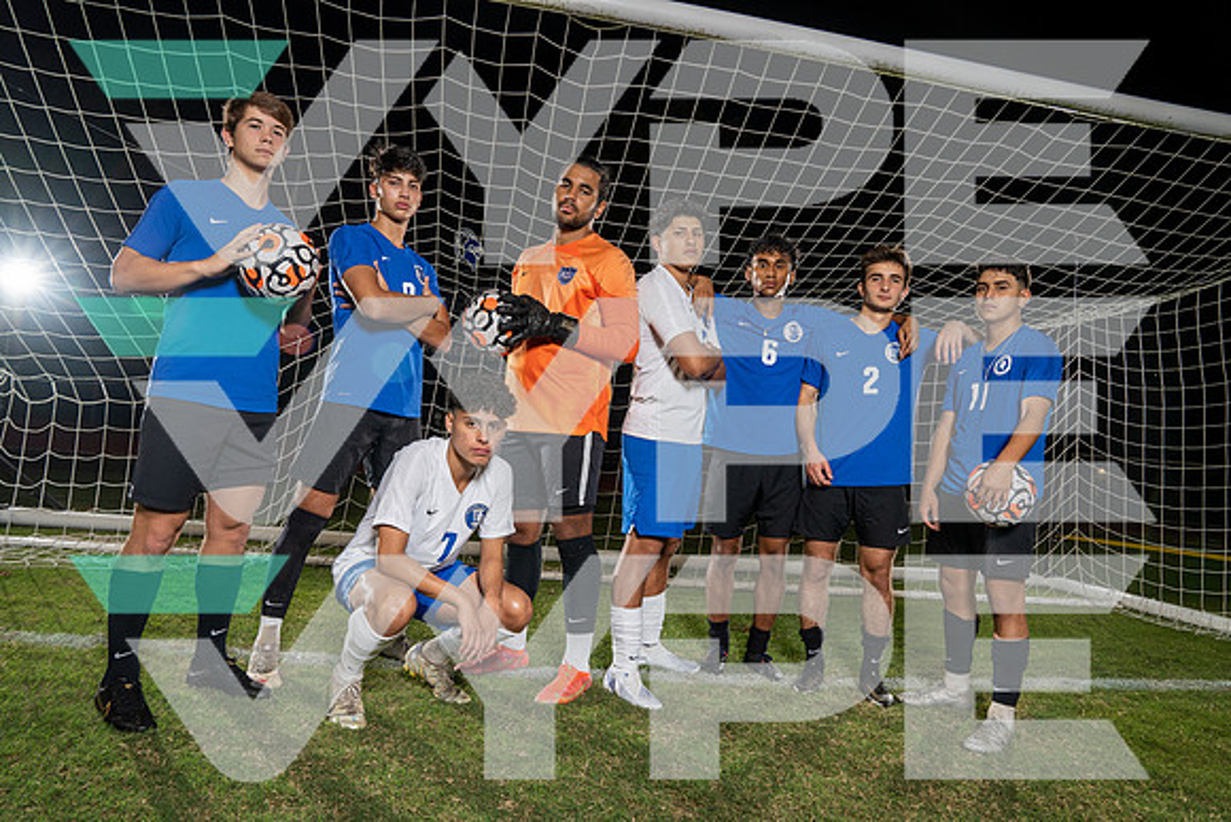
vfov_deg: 53.2
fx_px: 821
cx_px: 616
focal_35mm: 24
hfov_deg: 73.7
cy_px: 411
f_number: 6.3
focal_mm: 24
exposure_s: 1/125
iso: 400
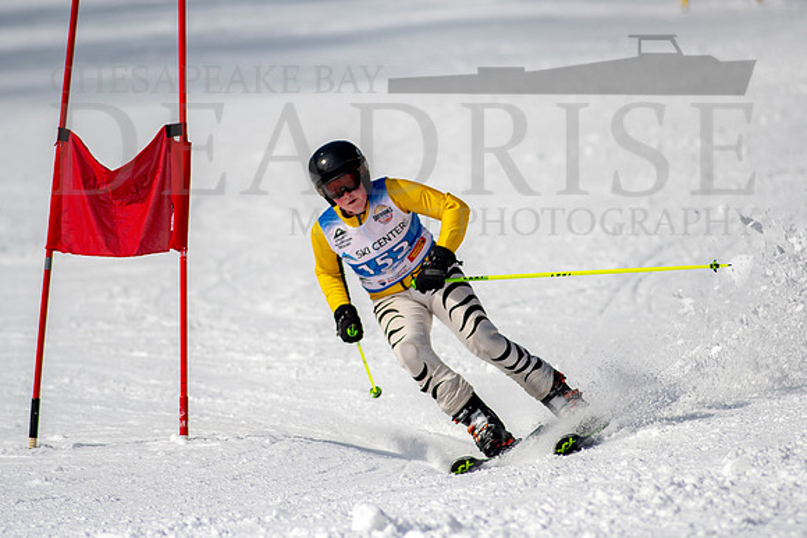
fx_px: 11916
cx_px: 398
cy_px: 236
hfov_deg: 3.9
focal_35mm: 531
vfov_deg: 2.6
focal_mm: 300
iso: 100
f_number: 2.8
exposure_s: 1/6400
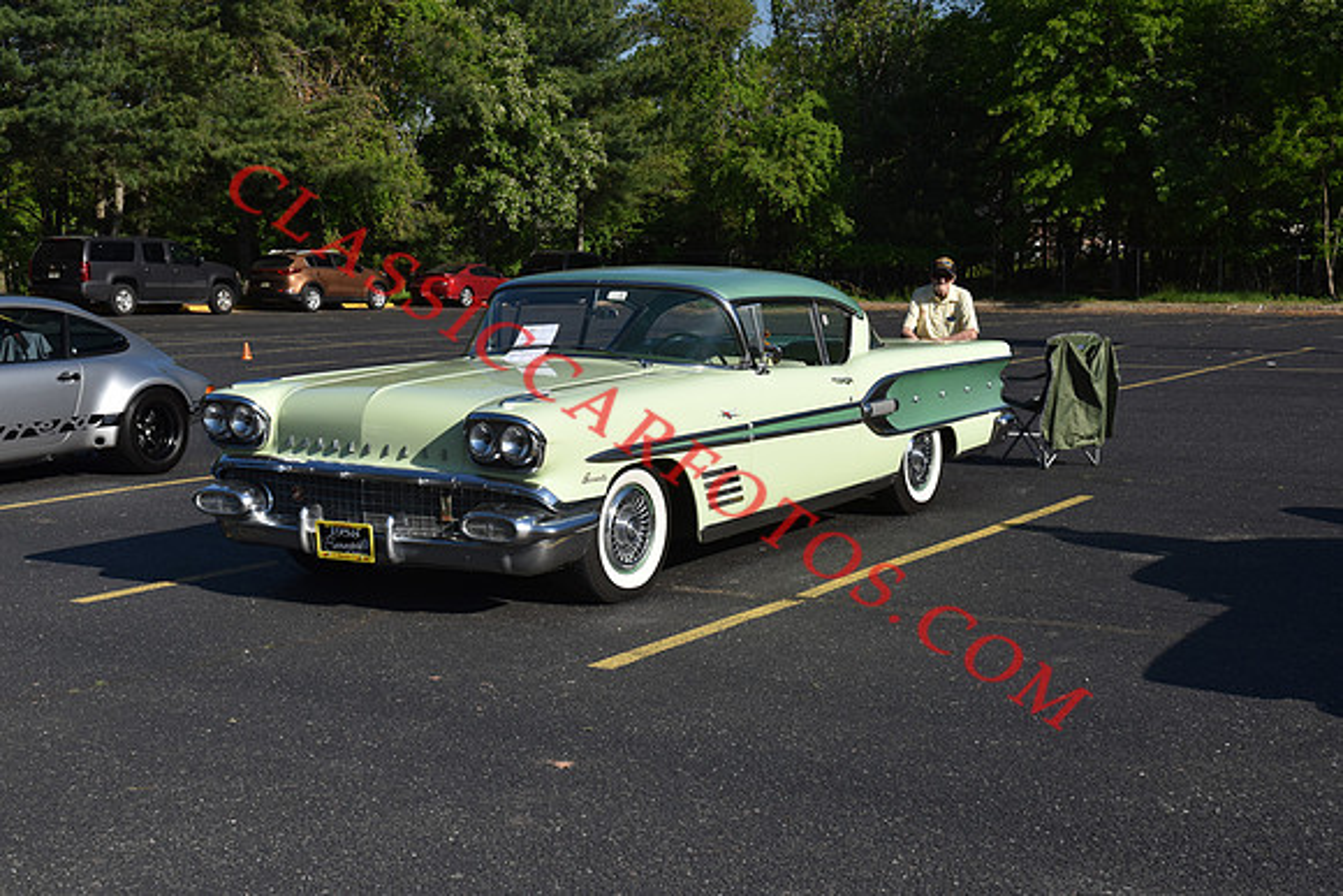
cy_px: 448
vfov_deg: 26.5
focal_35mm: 51
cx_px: 672
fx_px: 1903
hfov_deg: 38.9
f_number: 8
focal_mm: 34
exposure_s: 1/250
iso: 250
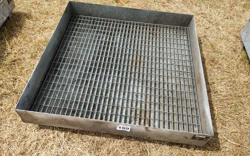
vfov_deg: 41.8
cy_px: 71
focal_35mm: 30
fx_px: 204
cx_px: 124
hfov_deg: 62.9
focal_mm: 4.27
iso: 100
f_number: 1.8
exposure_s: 1/387
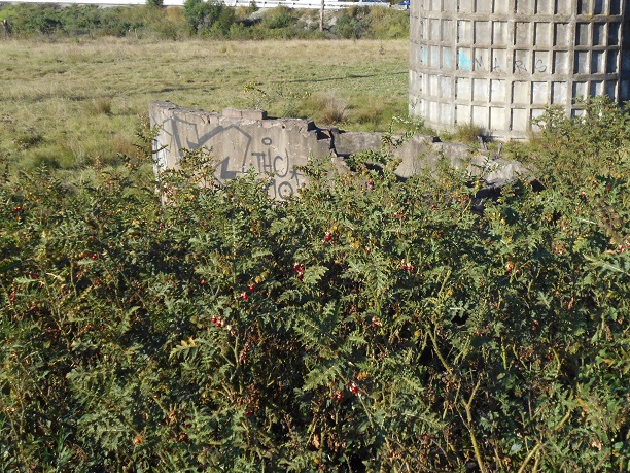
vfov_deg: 28.5
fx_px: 928
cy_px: 183
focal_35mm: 51
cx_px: 408
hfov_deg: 37.2
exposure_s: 1/1000
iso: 200
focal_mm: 6.7
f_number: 3.9
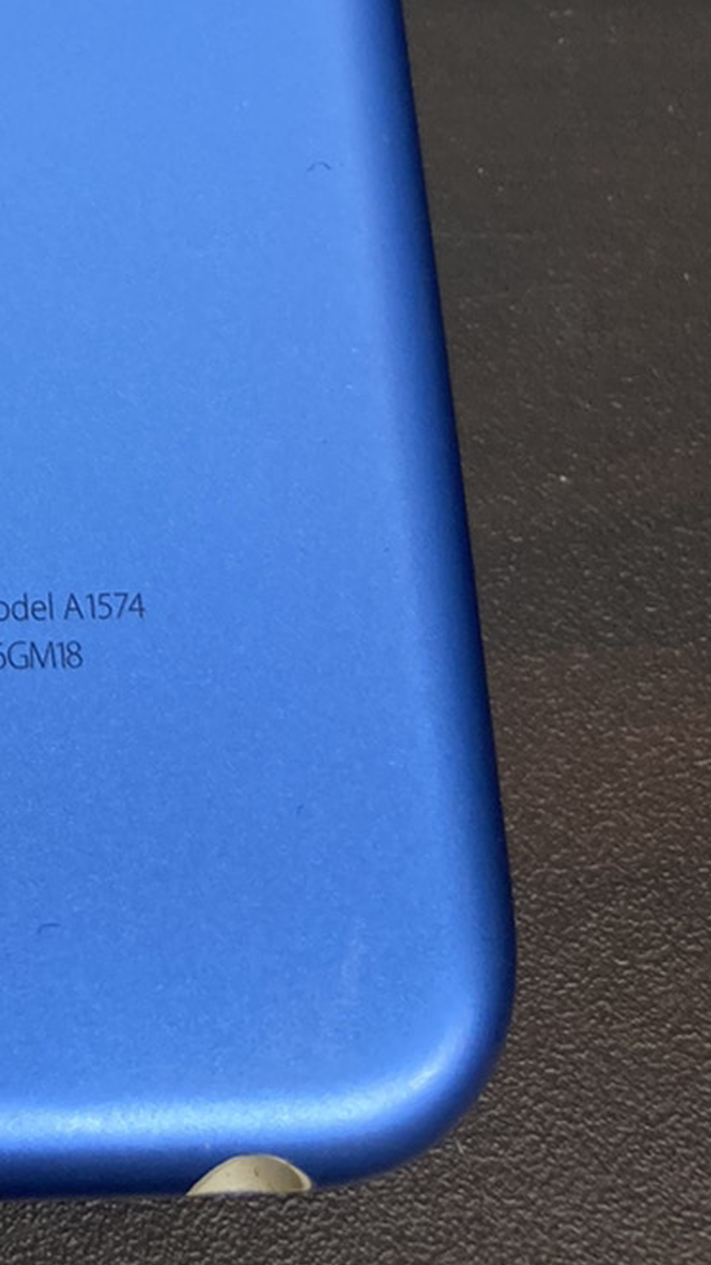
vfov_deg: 26.6
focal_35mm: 74
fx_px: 2481
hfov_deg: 15.1
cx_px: -353
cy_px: -79
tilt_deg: -68.0
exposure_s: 1/50
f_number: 1.8
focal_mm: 3.99
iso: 100
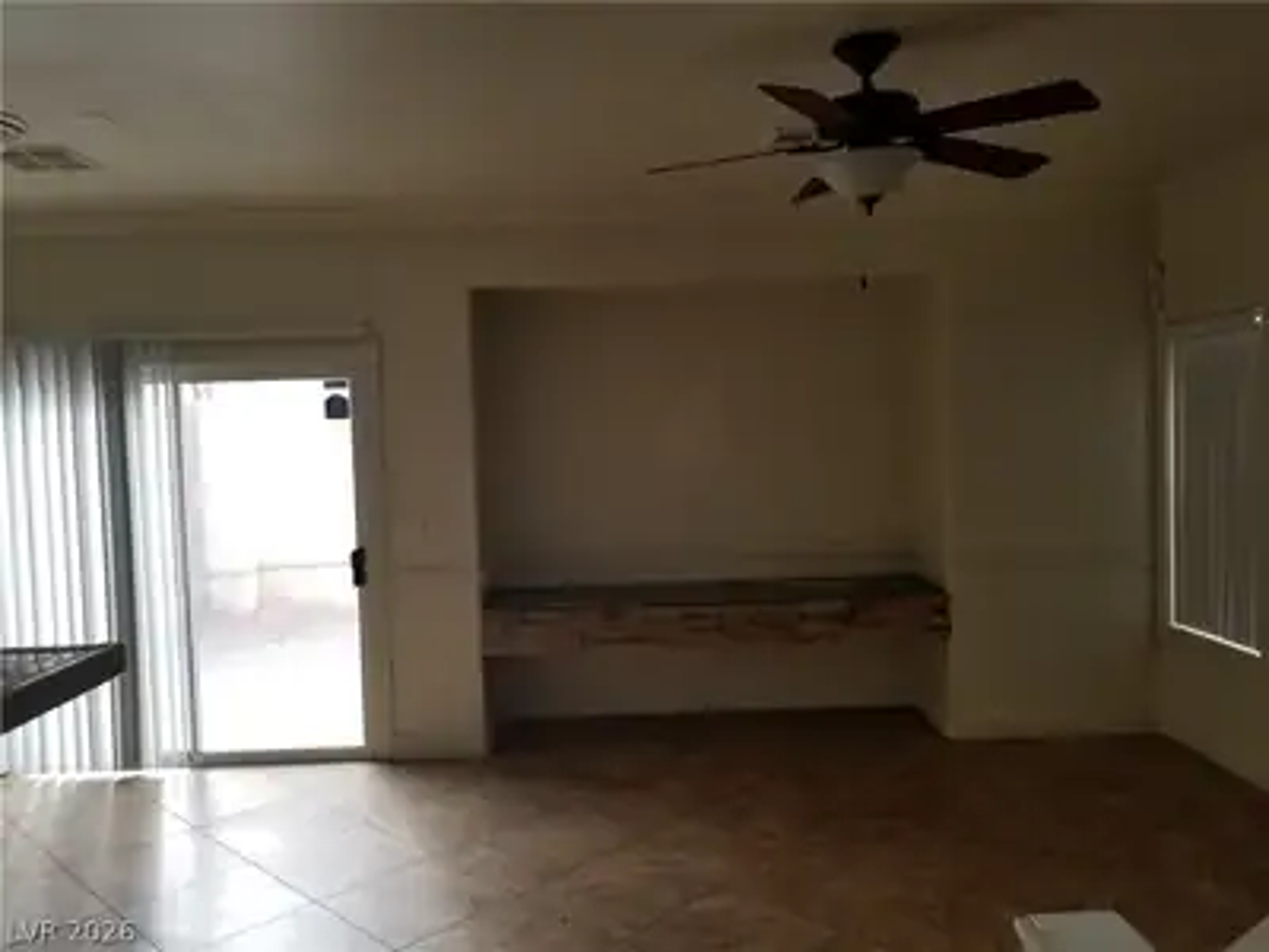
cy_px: 476
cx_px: 634
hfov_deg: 67.3
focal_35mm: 26
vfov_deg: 53.1
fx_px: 953
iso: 100
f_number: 1.7
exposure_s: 1/100
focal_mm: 4.25
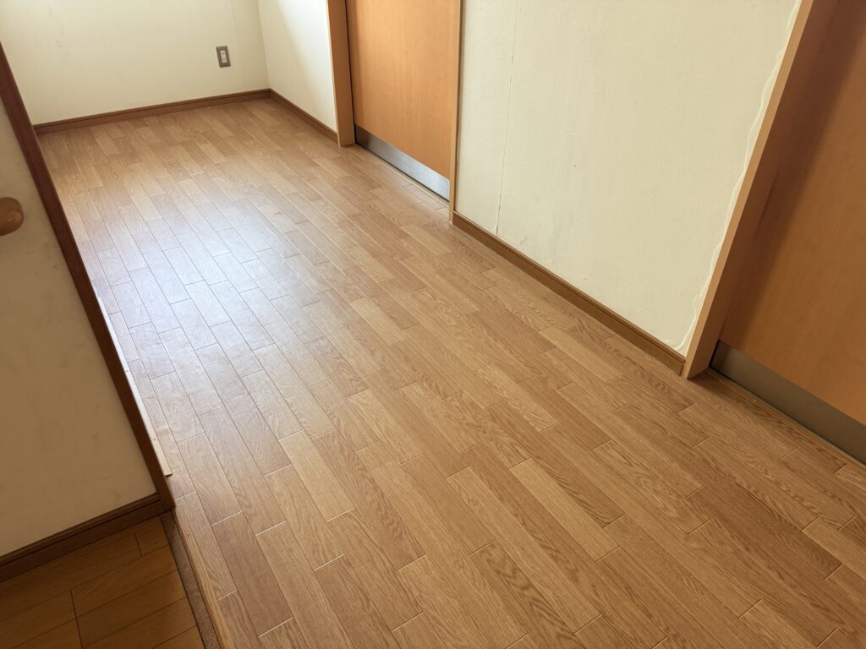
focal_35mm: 24
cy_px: 324
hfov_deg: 71.6
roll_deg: +0.1
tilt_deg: -36.8
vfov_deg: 56.8
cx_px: 433
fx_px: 600
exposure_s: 1/121
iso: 200
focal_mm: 6.76
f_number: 1.78
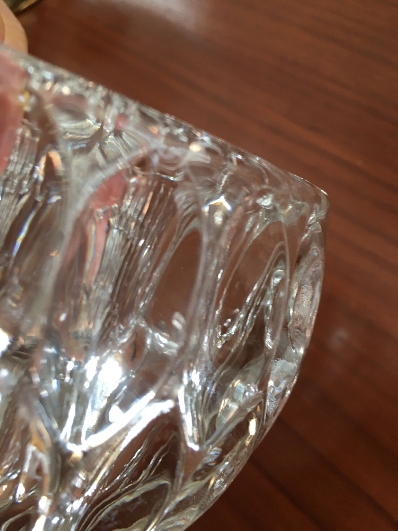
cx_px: 199
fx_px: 445
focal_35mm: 29
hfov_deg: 48.2
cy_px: 266
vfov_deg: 61.7
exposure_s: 1/33
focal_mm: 4.15
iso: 64
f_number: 2.2
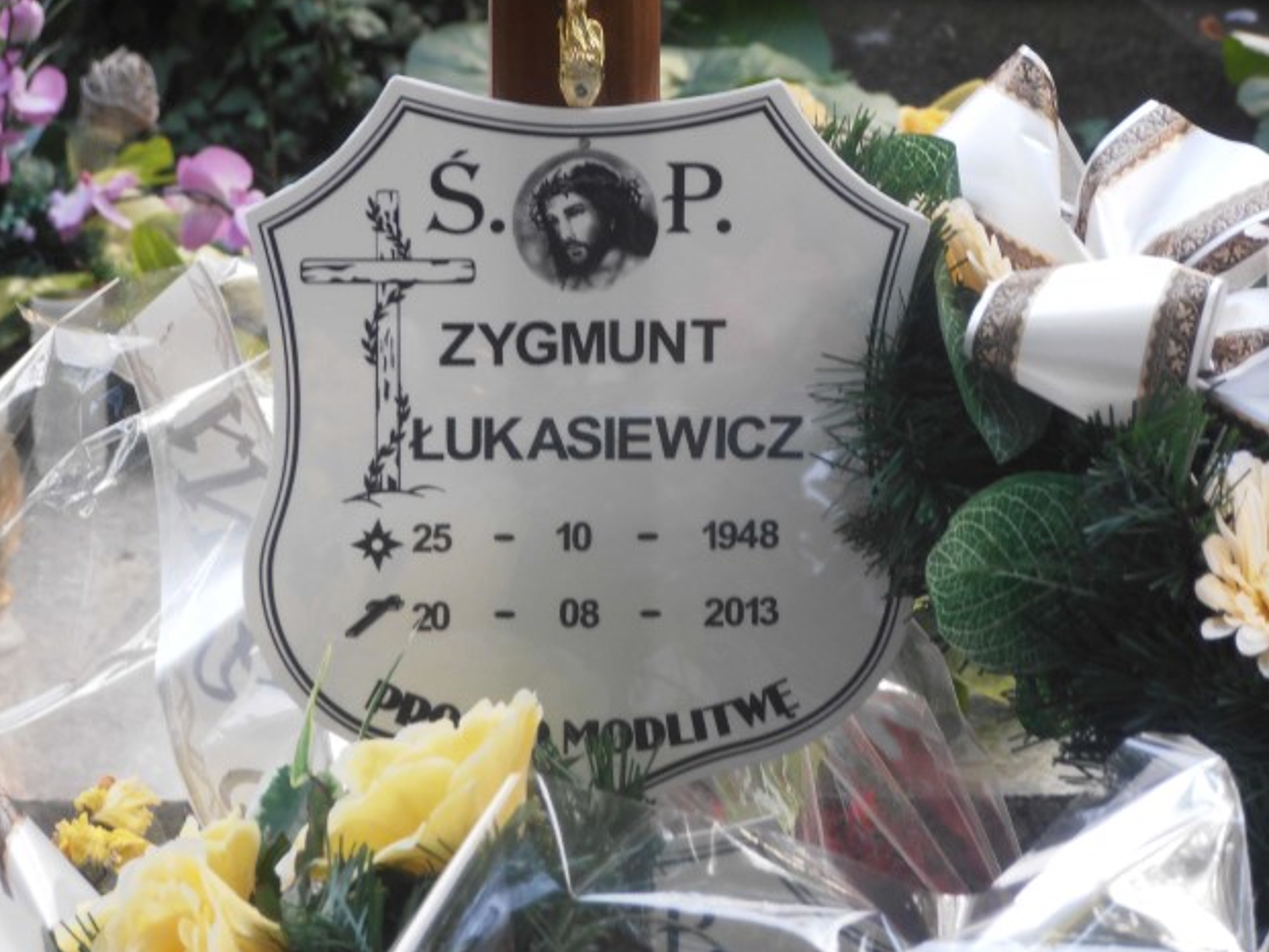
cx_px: 648
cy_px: 466
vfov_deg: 7.3
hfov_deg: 9.7
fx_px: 7480
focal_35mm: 204
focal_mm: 35.05
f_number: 5.8
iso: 125
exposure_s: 1/40
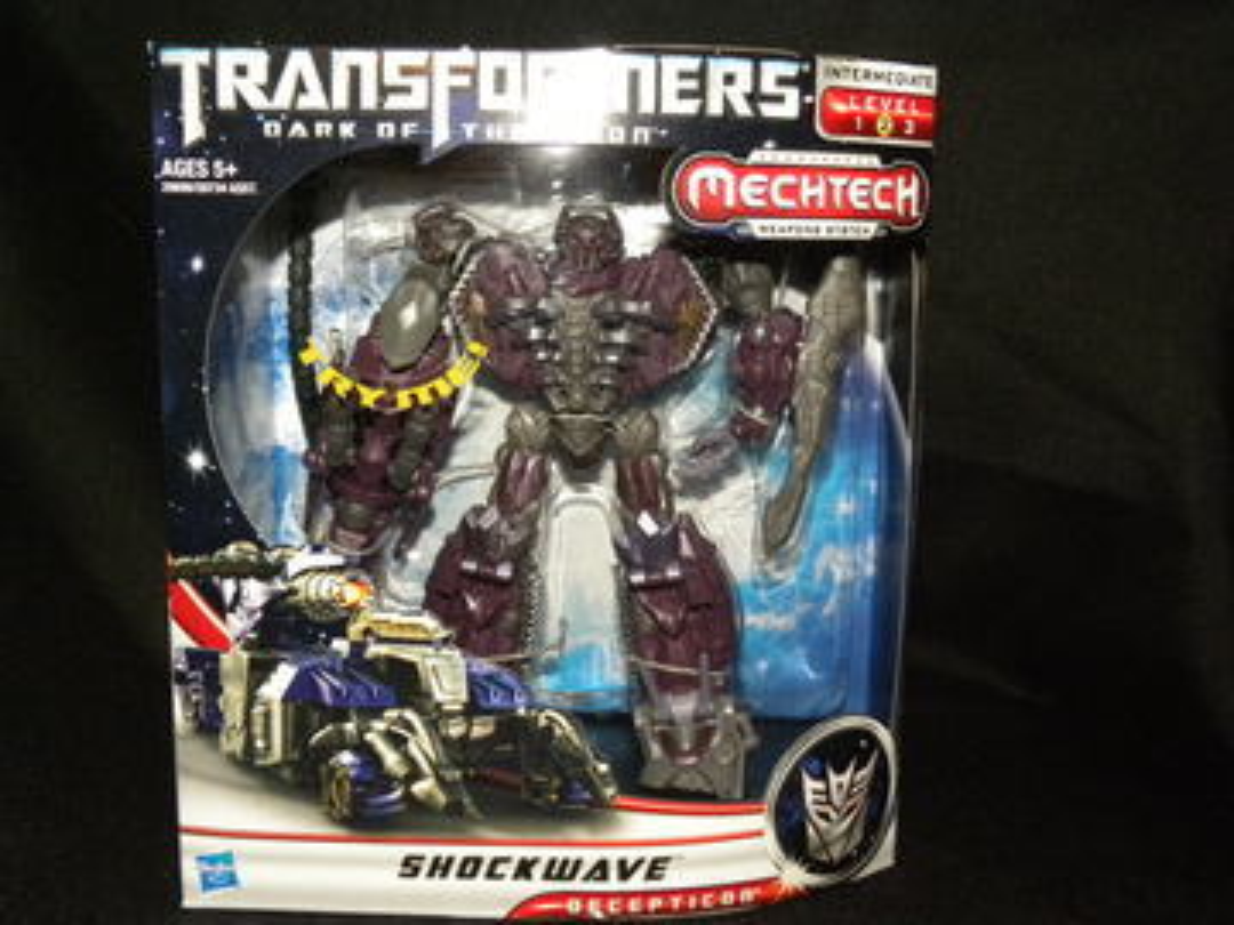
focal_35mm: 41
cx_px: 617
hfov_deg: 45.8
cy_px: 462
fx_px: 1462
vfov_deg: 35.1
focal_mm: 7.3
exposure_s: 1/30
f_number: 3.2
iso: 400
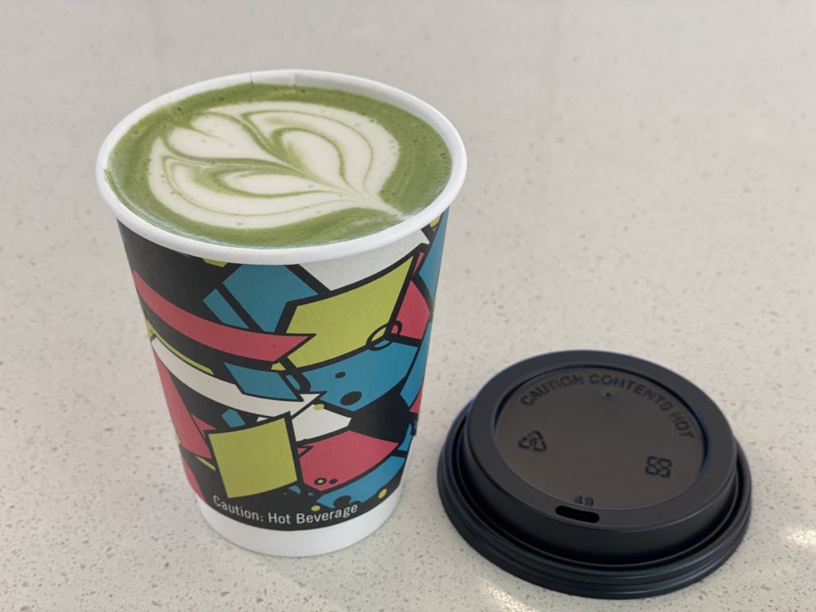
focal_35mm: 52
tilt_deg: -36.8
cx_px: 408
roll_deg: -1.0
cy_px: 306
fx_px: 1226
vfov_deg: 28.0
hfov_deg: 36.8
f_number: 2
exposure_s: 1/120
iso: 125
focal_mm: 6
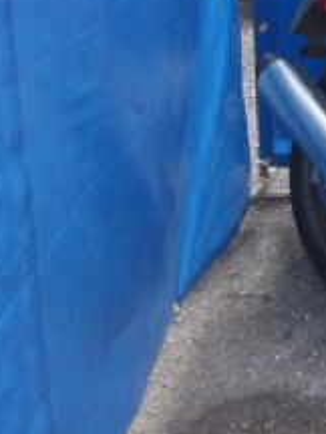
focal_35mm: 83
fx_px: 1042
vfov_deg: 23.6
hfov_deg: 15.2
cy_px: 227
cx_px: 598
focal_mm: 5
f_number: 3.5
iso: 80
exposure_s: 1/80
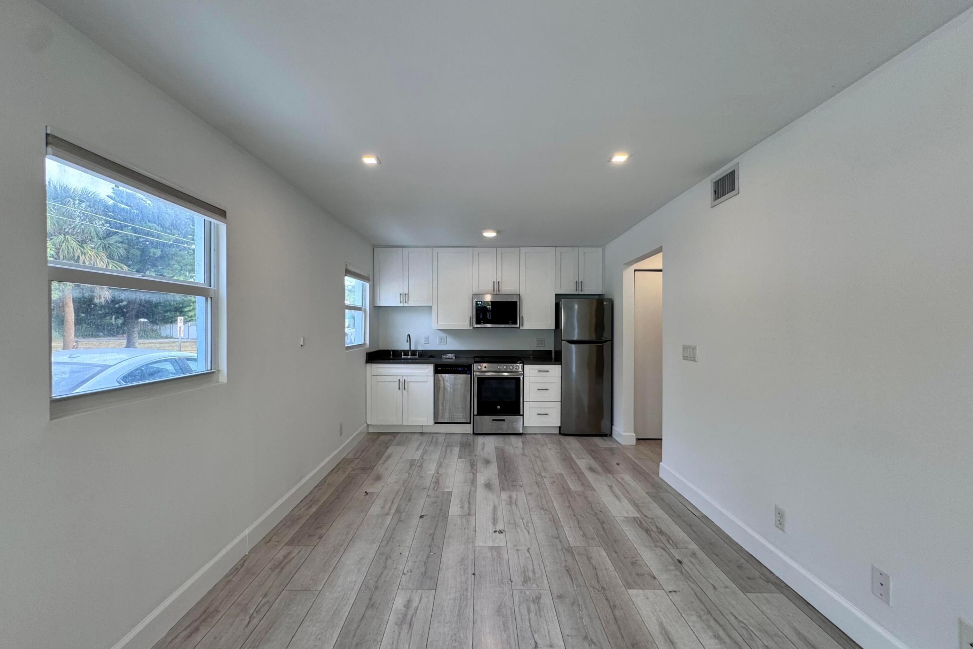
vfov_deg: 77.3
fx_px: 405
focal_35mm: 15
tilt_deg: -1.5
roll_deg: +0.0
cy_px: 331
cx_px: 474
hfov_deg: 100.4
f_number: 2.2
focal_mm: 2.22
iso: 64
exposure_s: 1/120
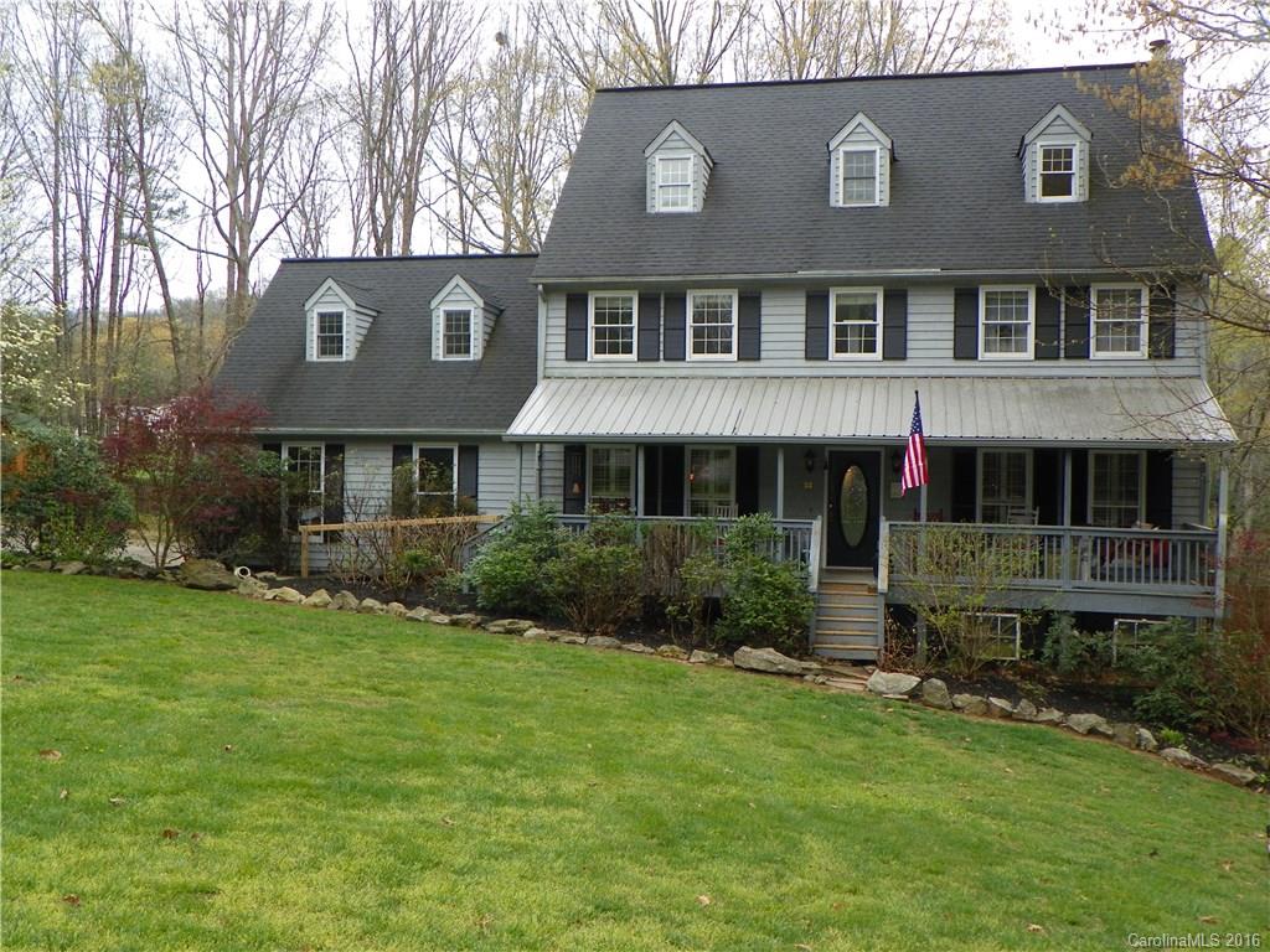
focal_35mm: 36
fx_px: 1321
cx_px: 635
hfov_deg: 51.4
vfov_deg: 39.7
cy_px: 476
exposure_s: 1/125
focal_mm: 6.4
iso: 80
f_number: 3.2
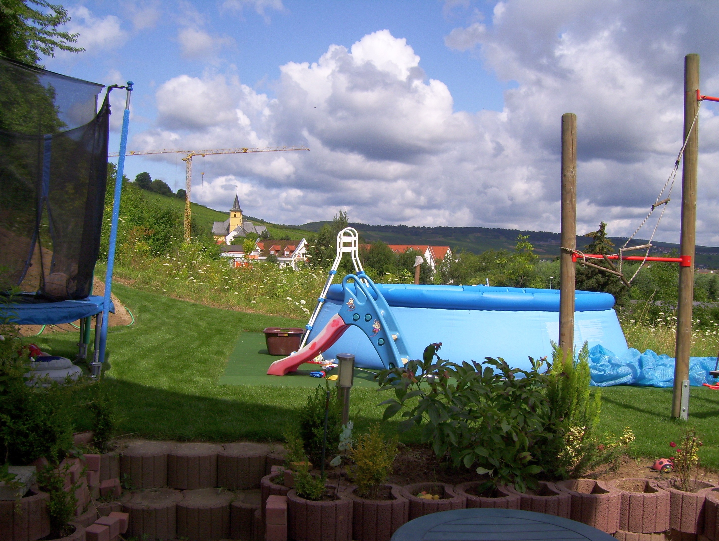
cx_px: 360
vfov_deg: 39.7
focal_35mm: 36
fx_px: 749
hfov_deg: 51.3
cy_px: 270
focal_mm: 6
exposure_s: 1/800
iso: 80
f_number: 4.8
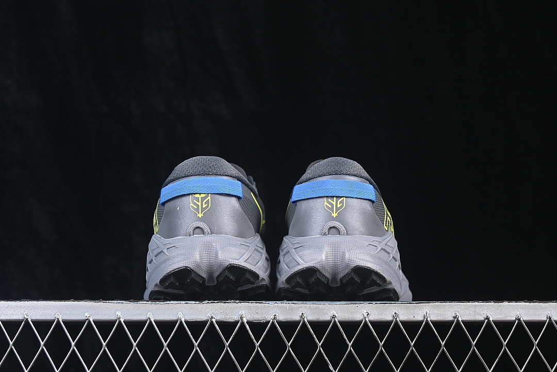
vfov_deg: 18.2
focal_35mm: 75
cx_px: 278
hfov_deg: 27.0
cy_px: 186
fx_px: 1160
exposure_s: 1/60
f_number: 6.3
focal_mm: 50
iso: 160
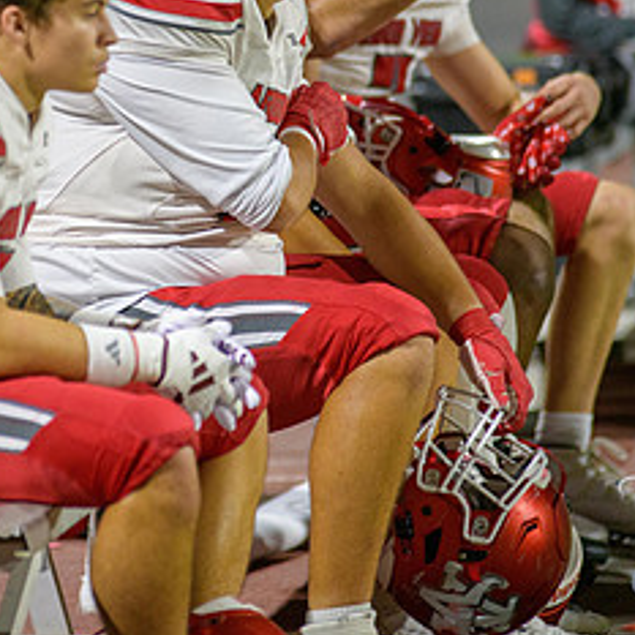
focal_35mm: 423
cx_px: 120
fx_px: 8779
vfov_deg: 4.1
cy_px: 149
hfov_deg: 4.1
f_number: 2.8
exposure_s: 1/320
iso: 2000
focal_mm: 200
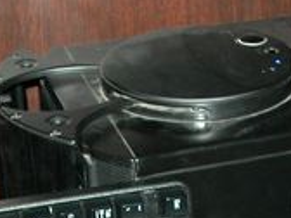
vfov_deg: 10.7
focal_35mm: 133
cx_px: 161
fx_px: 1118
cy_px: 339
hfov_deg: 14.8
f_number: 4.2
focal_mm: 9
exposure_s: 1/60
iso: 125
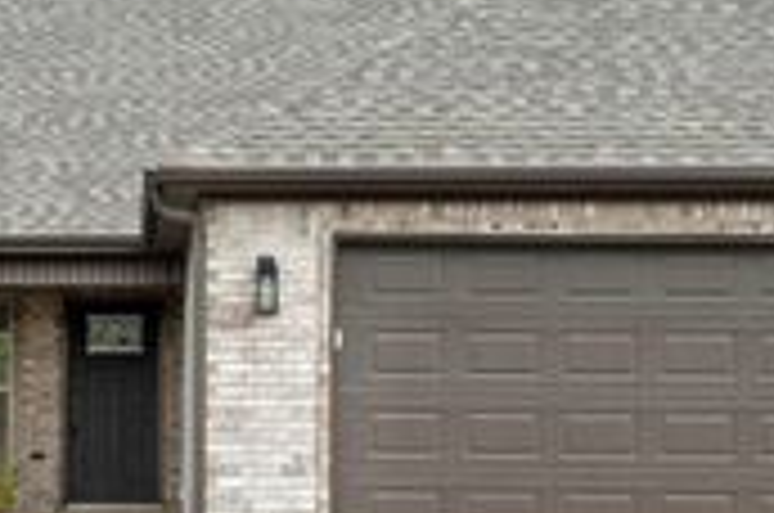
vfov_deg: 13.6
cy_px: 457
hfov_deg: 20.6
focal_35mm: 99
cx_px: 351
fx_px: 2125
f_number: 7.1
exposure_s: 1/100
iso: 100
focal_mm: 34
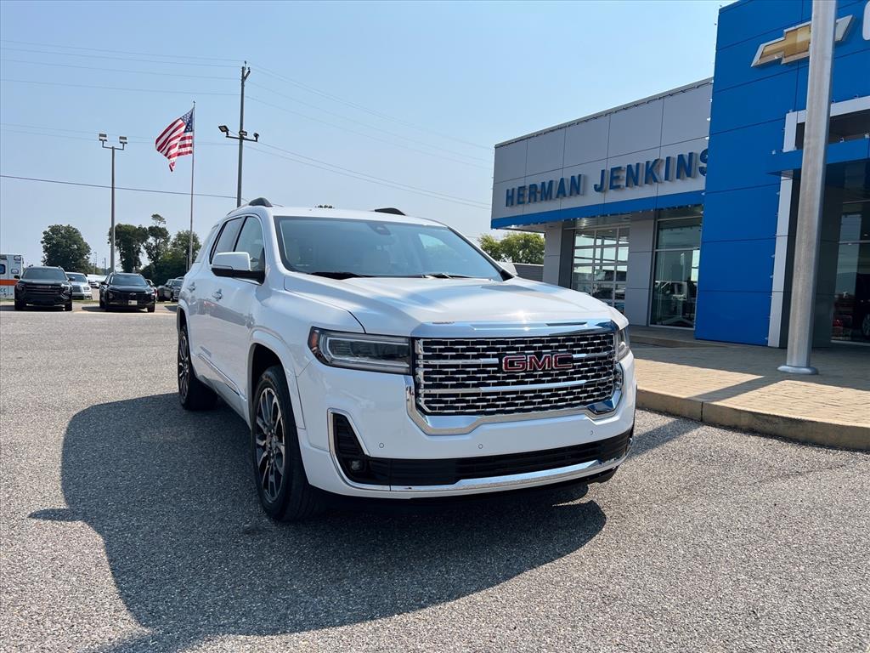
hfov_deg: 67.3
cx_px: 435
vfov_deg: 53.1
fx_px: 653
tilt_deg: -5.4
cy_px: 326
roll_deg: -3.4
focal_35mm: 26
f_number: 1.5
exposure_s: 1/5587
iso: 50
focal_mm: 5.7
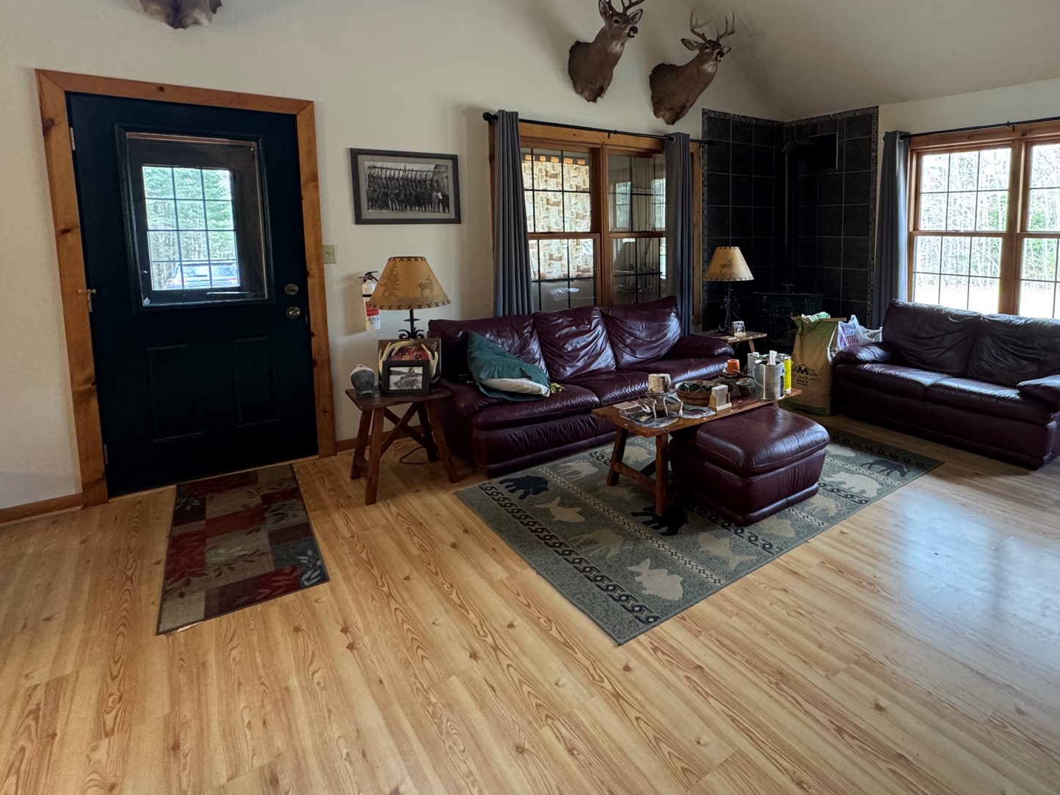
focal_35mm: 20
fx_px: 612
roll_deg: -0.4
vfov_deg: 64.9
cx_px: 707
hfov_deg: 79.1
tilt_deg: -7.5
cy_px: 292
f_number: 2.2
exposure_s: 1/60
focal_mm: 2.22
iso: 500
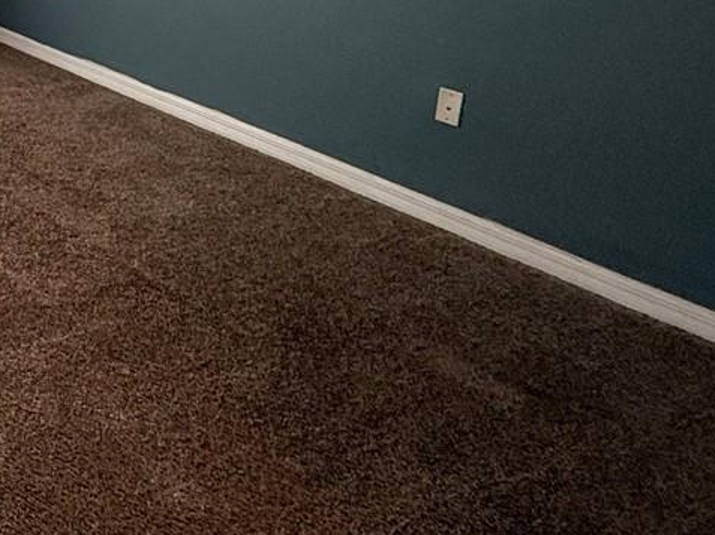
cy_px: -72
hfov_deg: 30.2
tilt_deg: -10.4
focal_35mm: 47
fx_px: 970
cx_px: -259
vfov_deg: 27.8
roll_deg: -2.3
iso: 64
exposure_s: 1/99
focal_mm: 2.22
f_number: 2.2
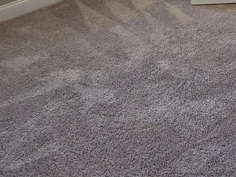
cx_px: 230
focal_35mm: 55
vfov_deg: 23.1
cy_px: -63
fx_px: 375
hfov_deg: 32.4
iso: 125
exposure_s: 1/60
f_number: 2.2
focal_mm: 2.2
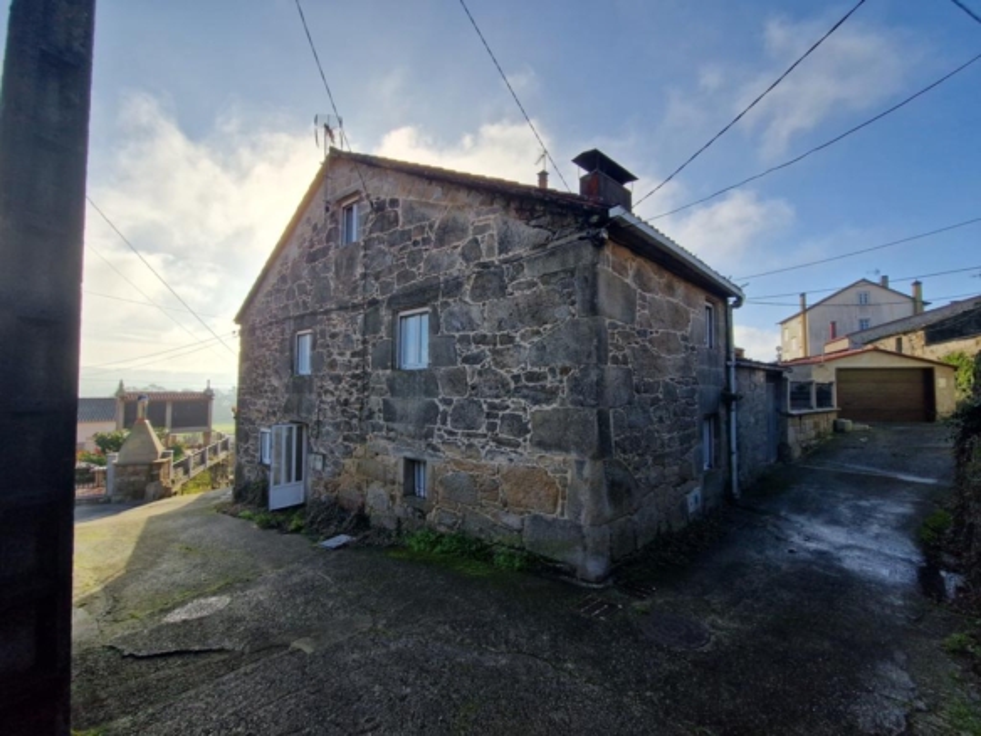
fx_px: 368
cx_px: 490
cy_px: 368
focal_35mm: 13
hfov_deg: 106.2
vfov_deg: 89.9
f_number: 2.2
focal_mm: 2.2
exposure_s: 1/1520
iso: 50
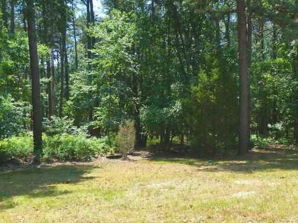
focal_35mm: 48
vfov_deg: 30.2
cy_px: 125
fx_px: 413
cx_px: 158
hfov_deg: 39.6
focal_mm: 4.3
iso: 80
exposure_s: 1/500
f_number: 3.3
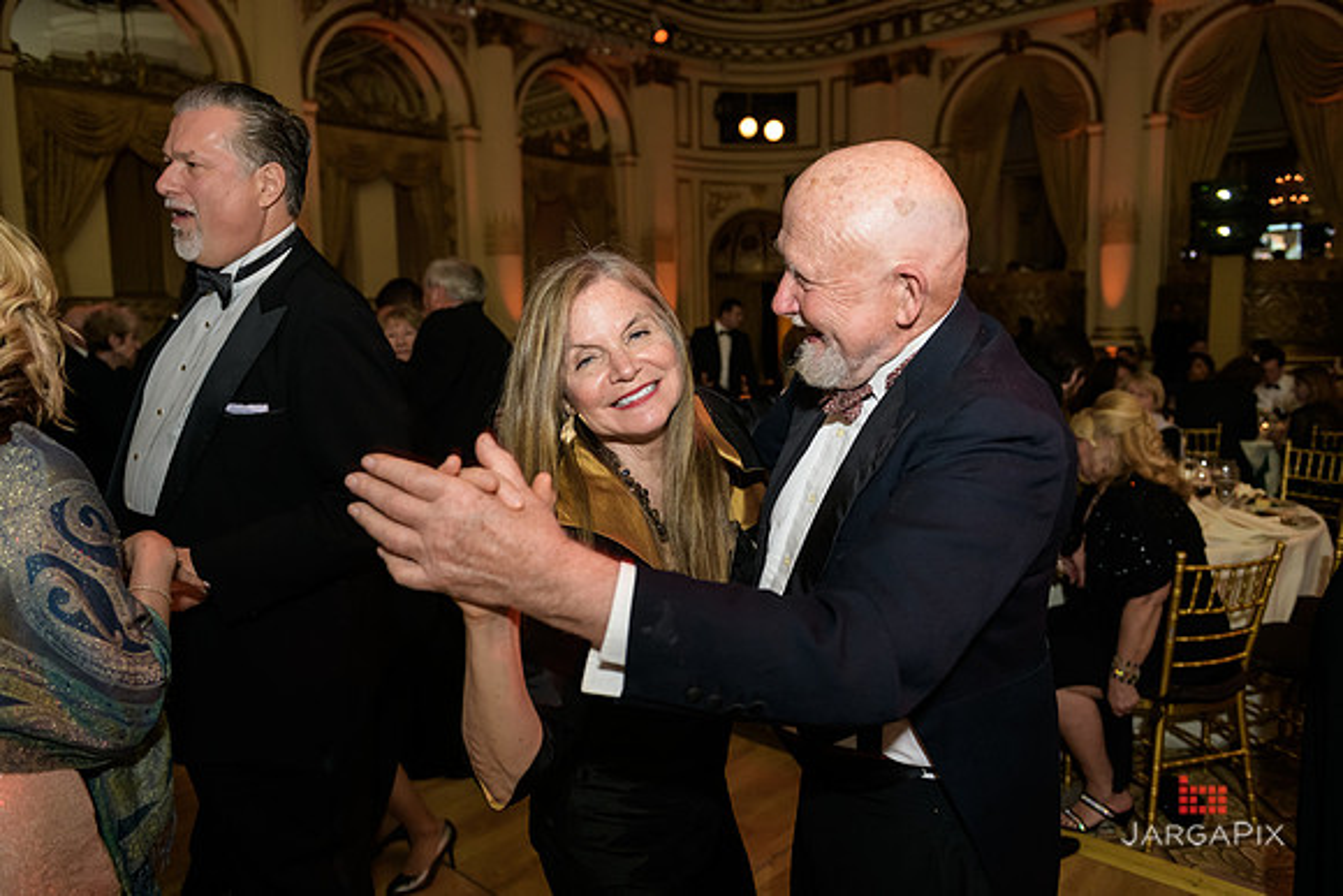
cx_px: 672
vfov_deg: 49.6
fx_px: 970
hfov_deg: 69.4
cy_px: 448
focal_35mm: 26
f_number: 3.2
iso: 1600
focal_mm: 26
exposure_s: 1/100
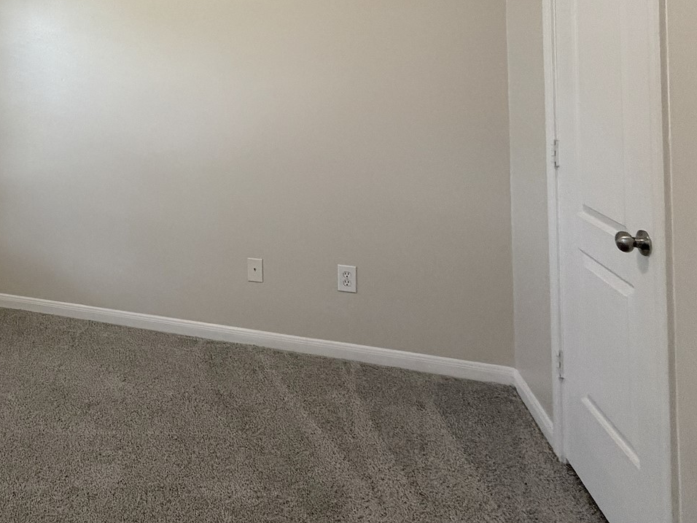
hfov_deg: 53.6
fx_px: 604
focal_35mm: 30
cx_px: 90
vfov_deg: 42.5
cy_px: 43
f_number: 2.2
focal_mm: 2.22
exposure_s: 1/60
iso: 250
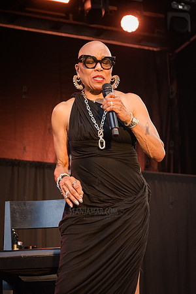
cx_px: 57
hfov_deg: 14.4
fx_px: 775
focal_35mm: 95
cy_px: 140
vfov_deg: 21.5
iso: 2500
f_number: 4
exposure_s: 1/400
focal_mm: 58
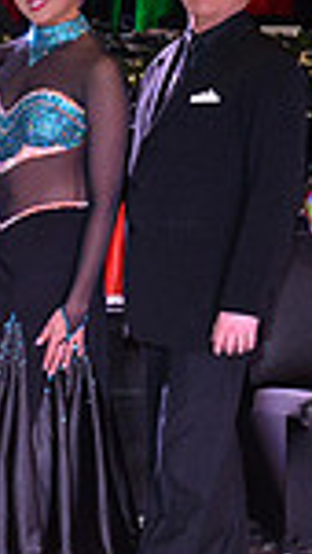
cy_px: 277
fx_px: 2719
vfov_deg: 11.6
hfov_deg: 6.2
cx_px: -536
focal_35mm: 185
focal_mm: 46
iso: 2500
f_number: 5.6
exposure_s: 1/250
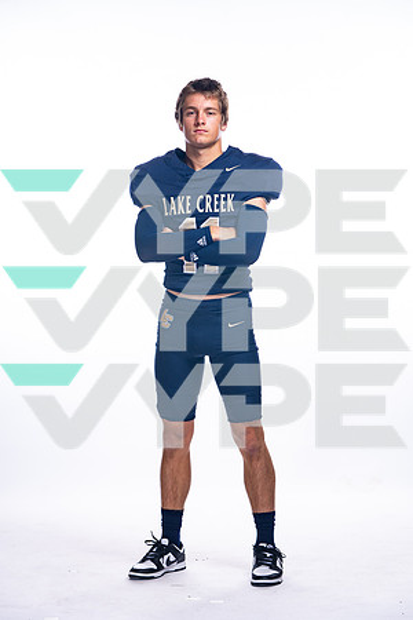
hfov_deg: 14.0
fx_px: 1686
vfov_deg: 20.8
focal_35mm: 98
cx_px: 206
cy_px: 310
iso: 400
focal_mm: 98
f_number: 6.3
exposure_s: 1/250
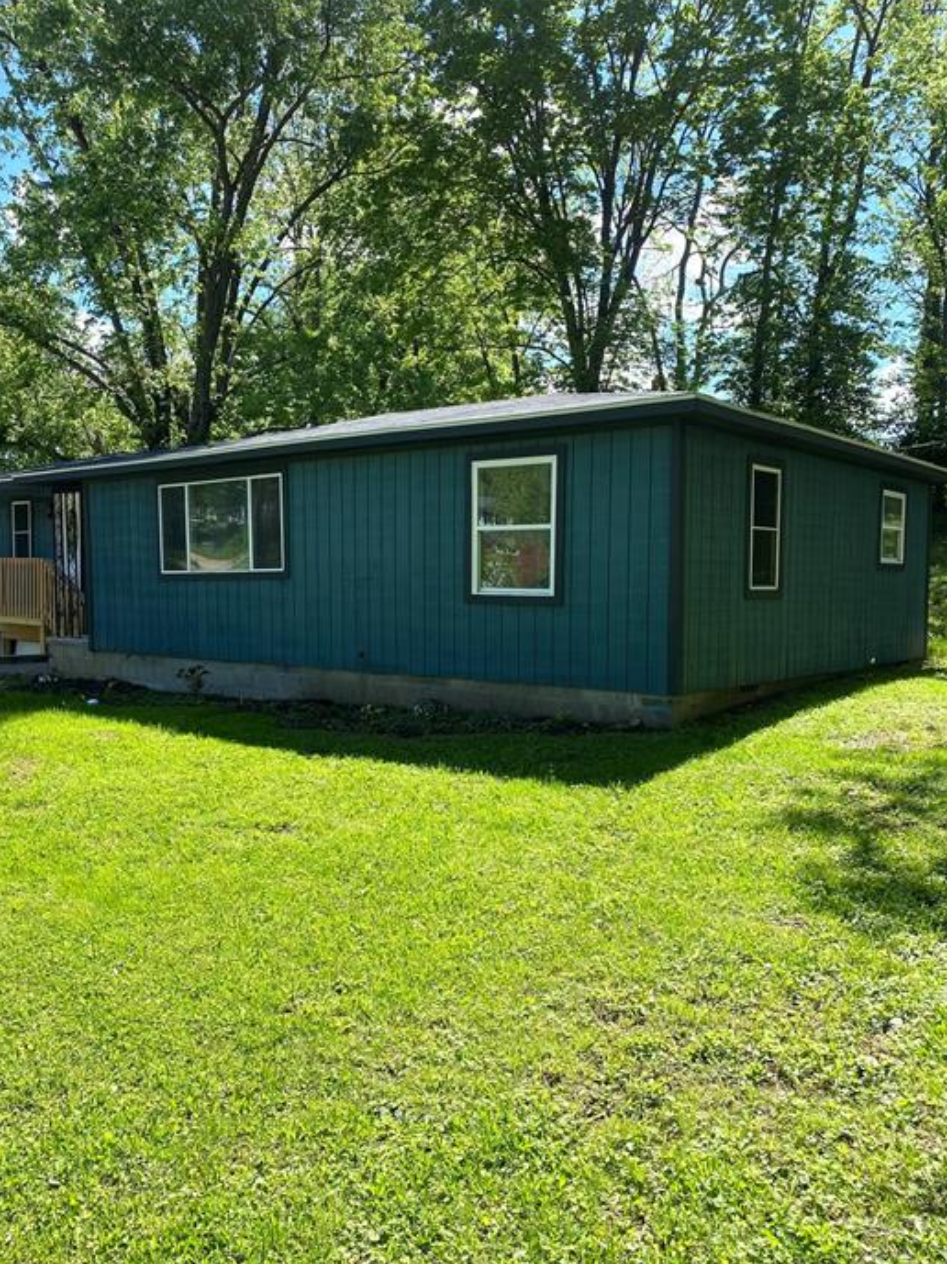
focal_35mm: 29
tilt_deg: -1.9
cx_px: 437
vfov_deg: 61.7
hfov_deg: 48.1
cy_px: 631
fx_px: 1059
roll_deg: -0.7
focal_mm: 4.25
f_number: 1.8
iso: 32
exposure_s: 1/1218
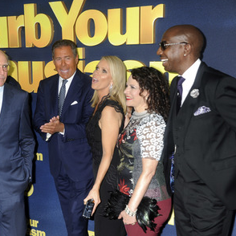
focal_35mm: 65
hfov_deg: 26.2
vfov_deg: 26.5
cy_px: 117
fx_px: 501
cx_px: 63
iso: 800
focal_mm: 50
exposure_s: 1/250
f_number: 4.5
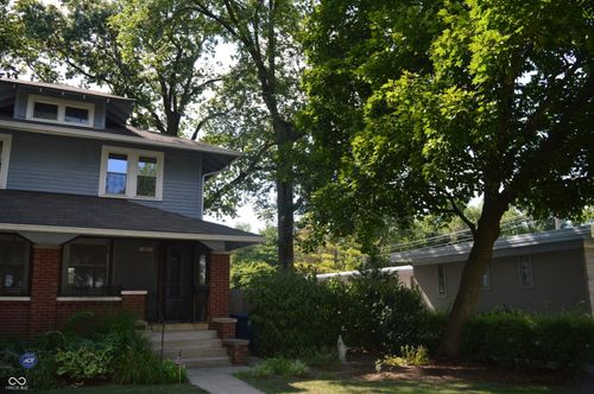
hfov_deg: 67.4
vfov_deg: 47.8
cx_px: 297
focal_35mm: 27
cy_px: 197
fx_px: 445
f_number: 5.6
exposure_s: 1/200
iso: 100
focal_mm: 18
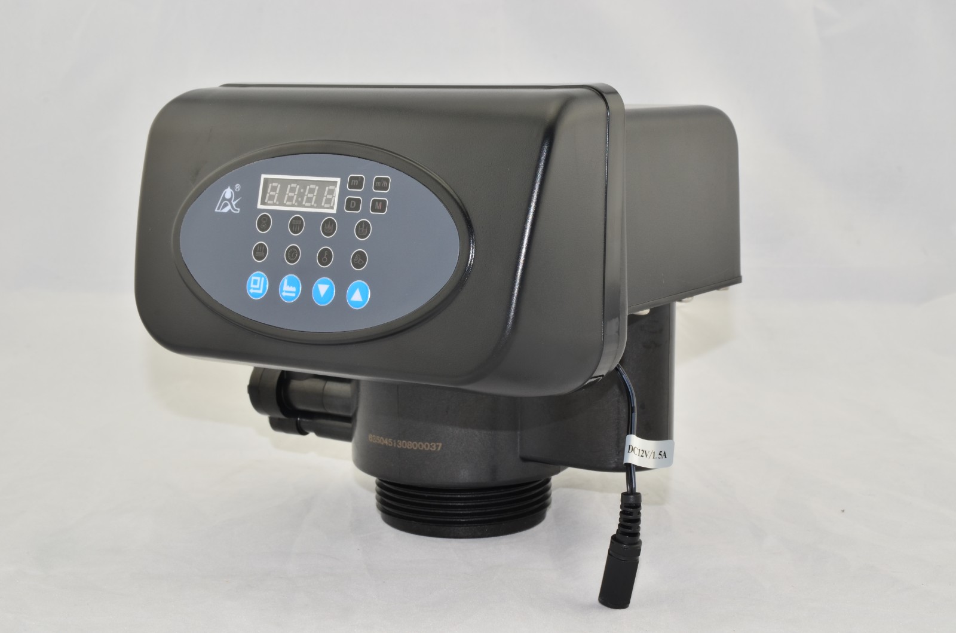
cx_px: 478
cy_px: 316
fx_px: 1669
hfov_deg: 32.0
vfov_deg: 21.5
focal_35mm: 63
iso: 100
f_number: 22
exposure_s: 1/10
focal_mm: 42
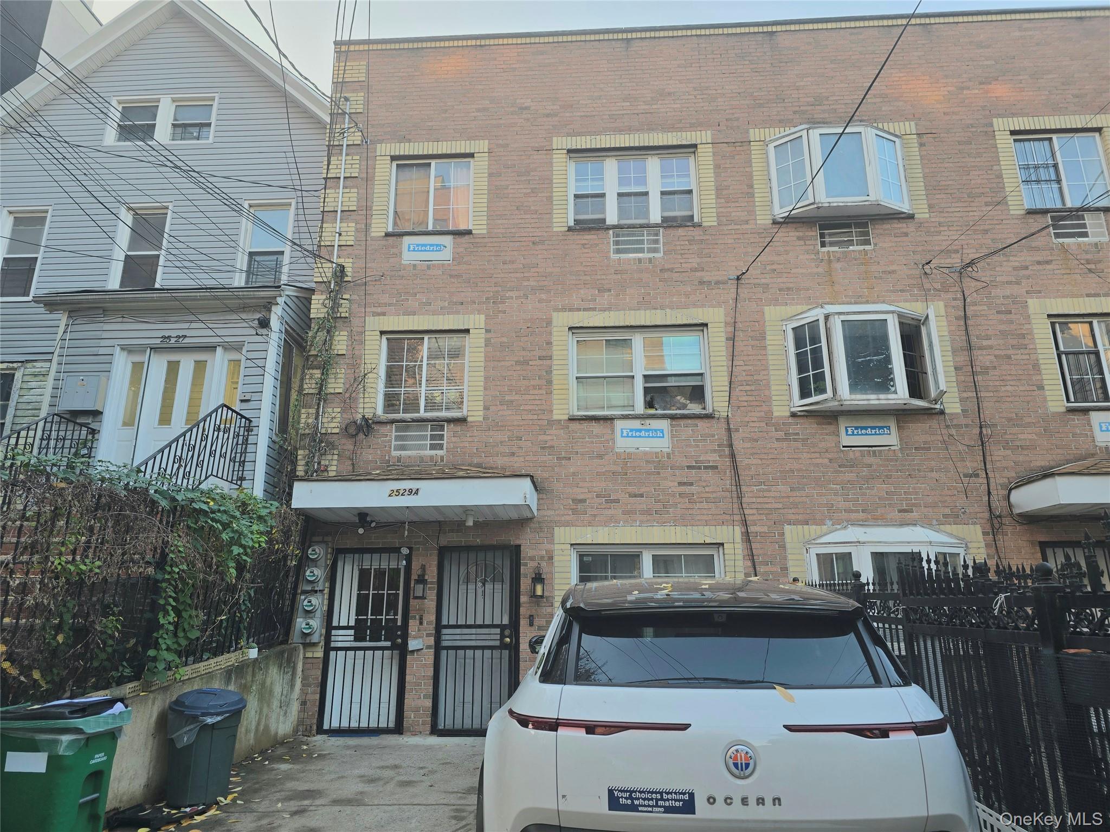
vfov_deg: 58.9
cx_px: 555
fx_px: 738
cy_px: 416
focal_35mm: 23
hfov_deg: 73.9
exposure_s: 1/182
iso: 40
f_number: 1.7
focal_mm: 6.3
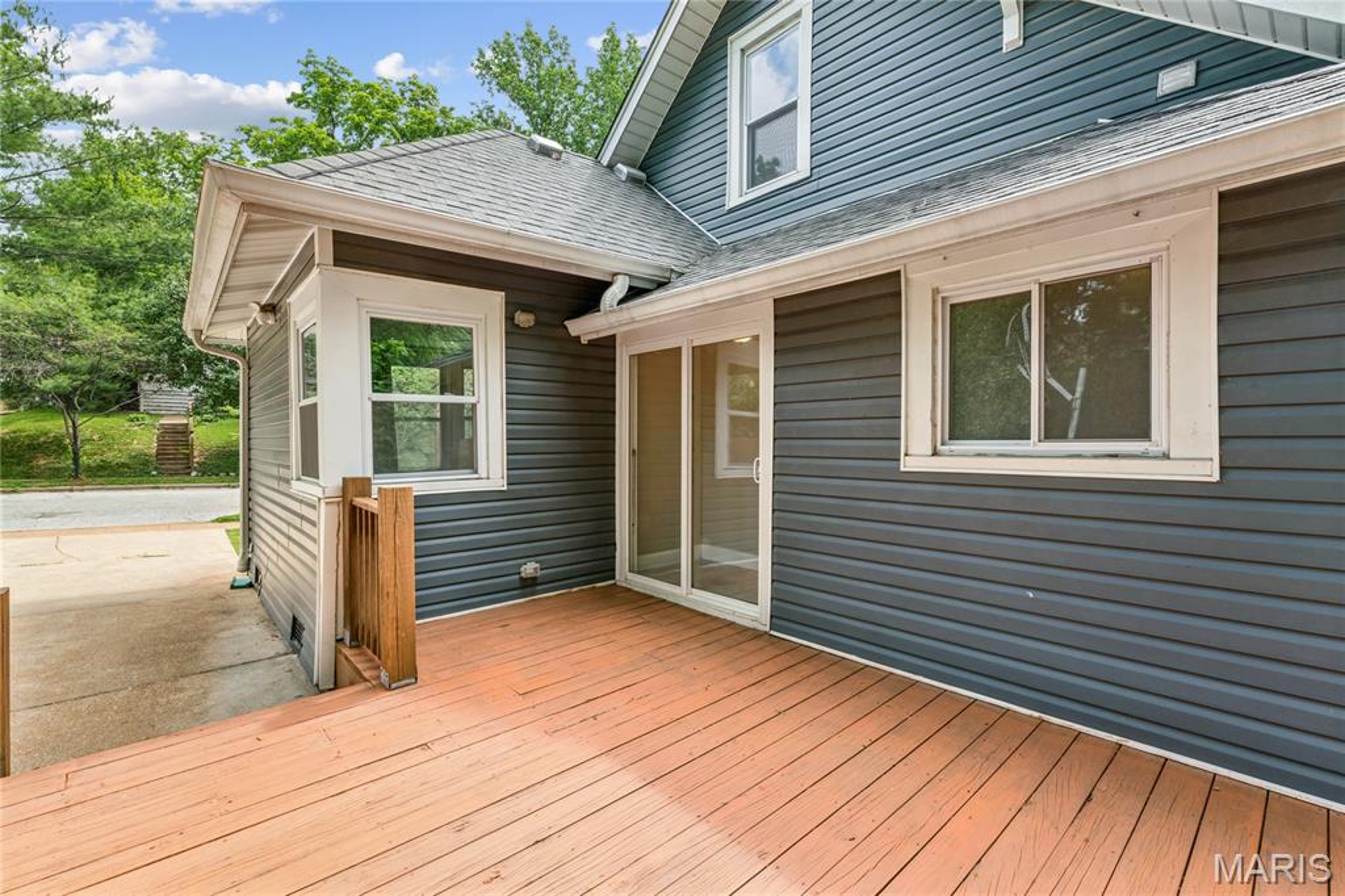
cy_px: 448
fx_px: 598
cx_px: 672
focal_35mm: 16
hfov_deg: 96.8
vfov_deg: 73.7
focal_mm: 16
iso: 100
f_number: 22
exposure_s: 1/5
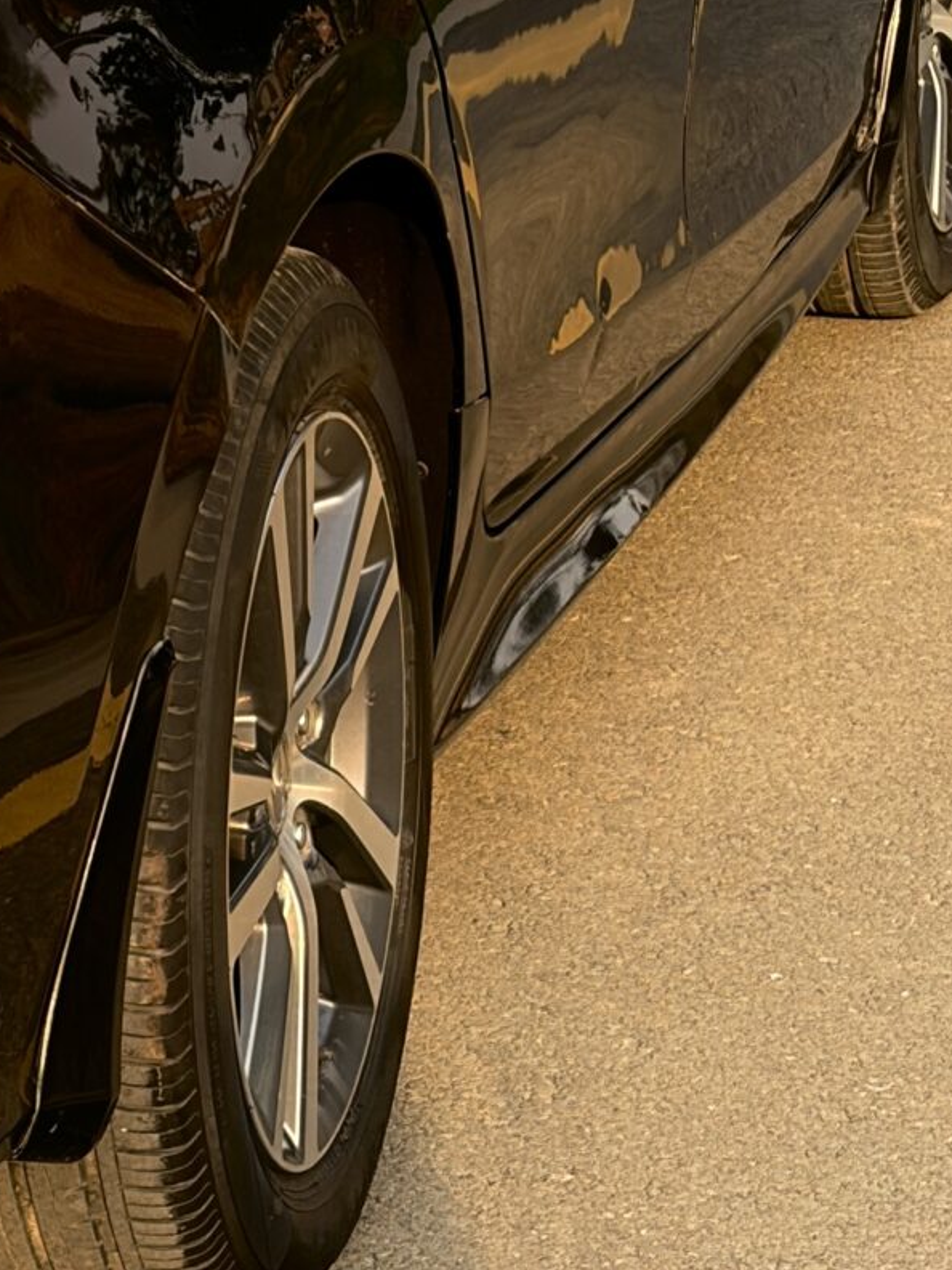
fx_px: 6160
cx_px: -50
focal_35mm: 168
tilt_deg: -7.8
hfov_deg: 8.8
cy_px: -268
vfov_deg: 11.5
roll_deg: +0.7
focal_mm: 5.96
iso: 32
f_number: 1.6
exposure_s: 1/861
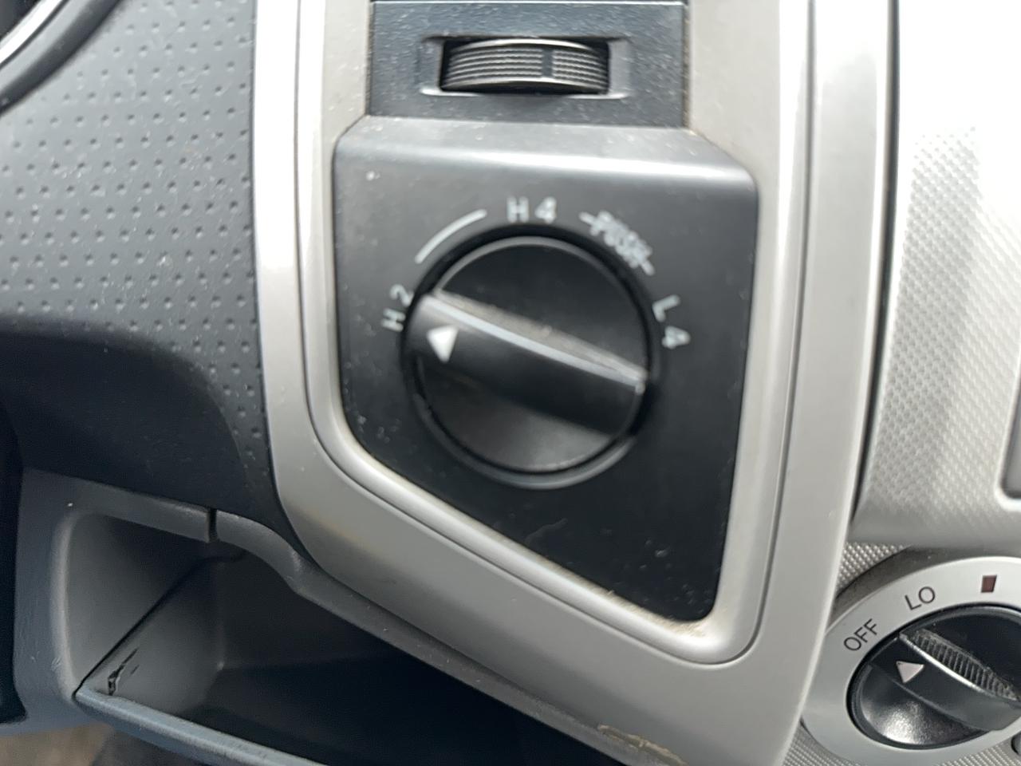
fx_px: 708
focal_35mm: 24
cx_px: 510
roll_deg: -4.3
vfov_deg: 56.8
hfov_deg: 71.6
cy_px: 383
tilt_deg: -28.2
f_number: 1.78
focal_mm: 6.86
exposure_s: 1/60
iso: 80
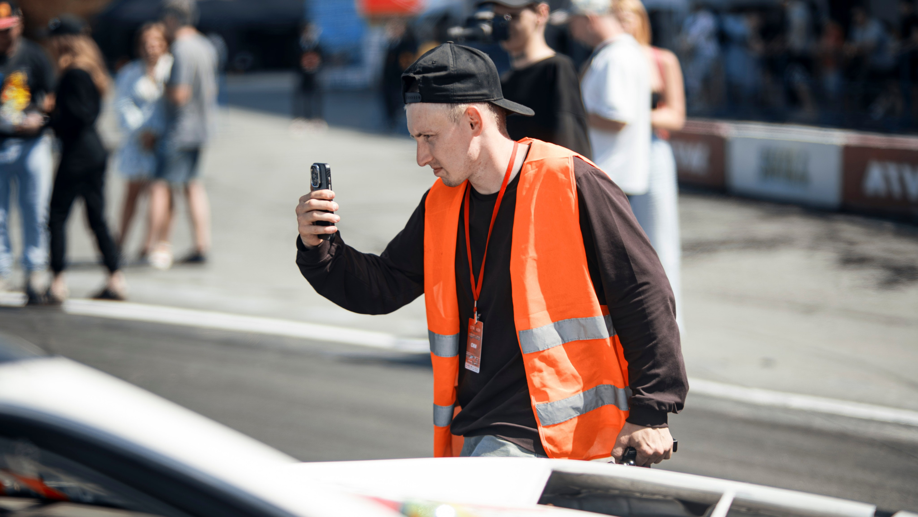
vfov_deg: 13.6
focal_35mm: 89
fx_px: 2168
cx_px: 459
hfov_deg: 23.9
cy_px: 258
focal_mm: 85
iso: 100
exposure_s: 1/250
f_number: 1.8
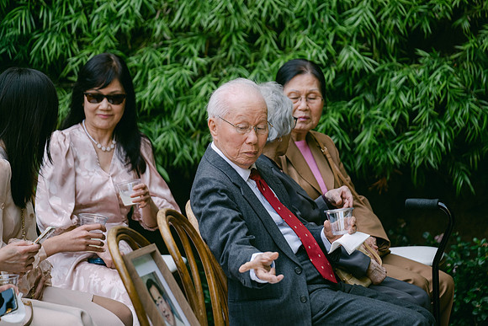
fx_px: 2891
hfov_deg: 9.6
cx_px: 244
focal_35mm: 213
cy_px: 163
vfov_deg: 6.4
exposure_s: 1/220
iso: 320
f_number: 2.8
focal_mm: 140
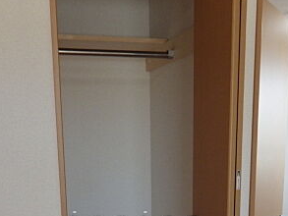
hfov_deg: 39.6
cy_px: 223
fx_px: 400
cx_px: 136
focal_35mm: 48
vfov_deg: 28.2
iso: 125
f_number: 3.1
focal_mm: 4
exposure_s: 1/45
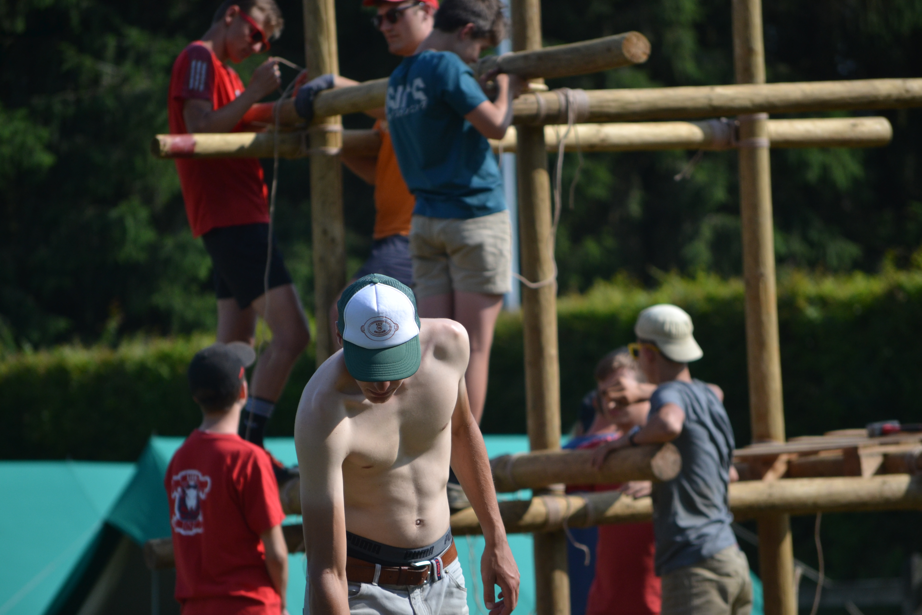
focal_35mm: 300
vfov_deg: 4.6
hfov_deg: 6.9
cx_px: 461
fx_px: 7683
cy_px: 308
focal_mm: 200
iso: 400
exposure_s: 1/1600
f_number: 5.6
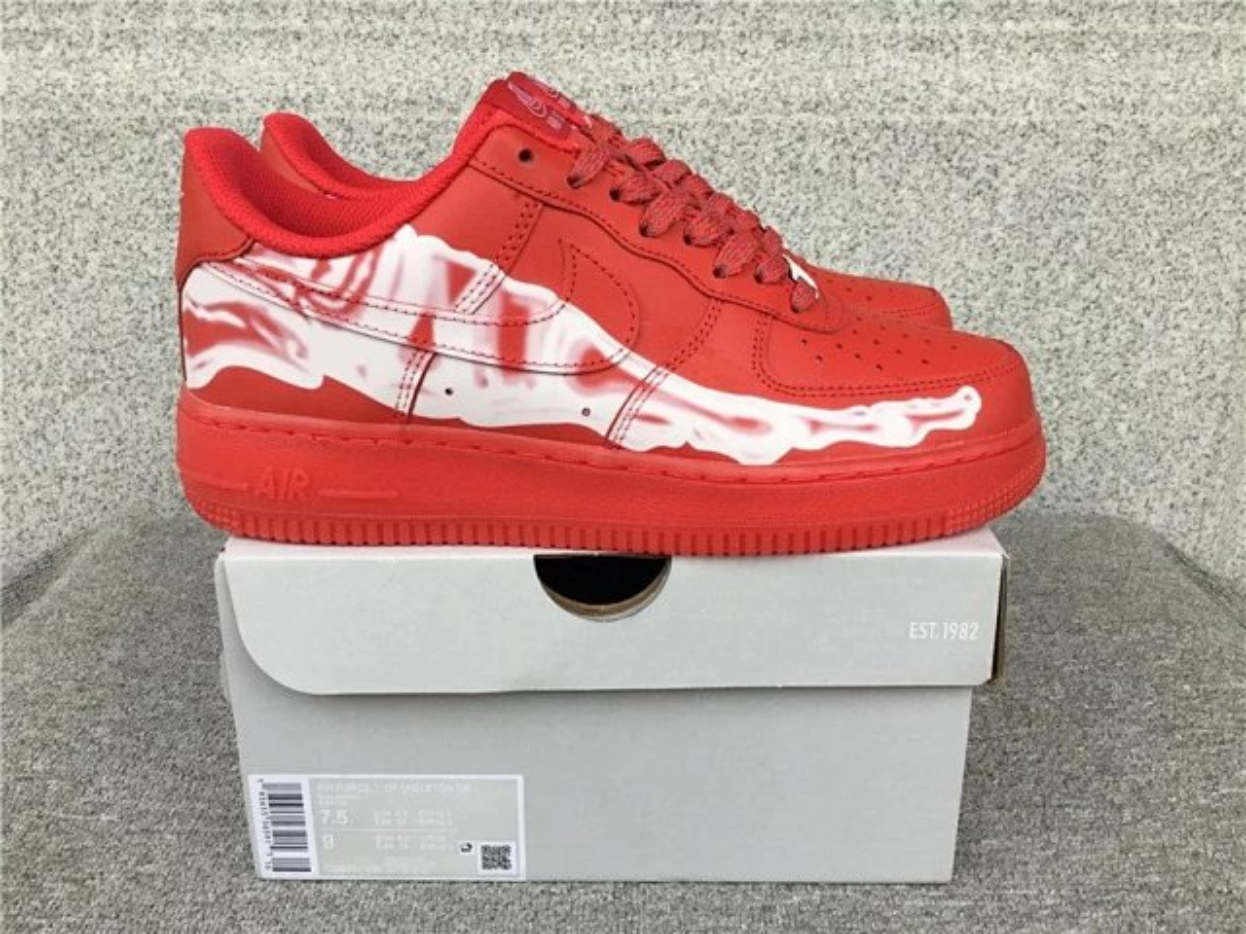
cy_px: 467
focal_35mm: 31
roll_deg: +0.5
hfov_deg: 58.4
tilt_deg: -19.2
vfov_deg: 45.4
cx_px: 623
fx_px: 1116
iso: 40
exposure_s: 1/100
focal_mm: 3.3
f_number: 2.4
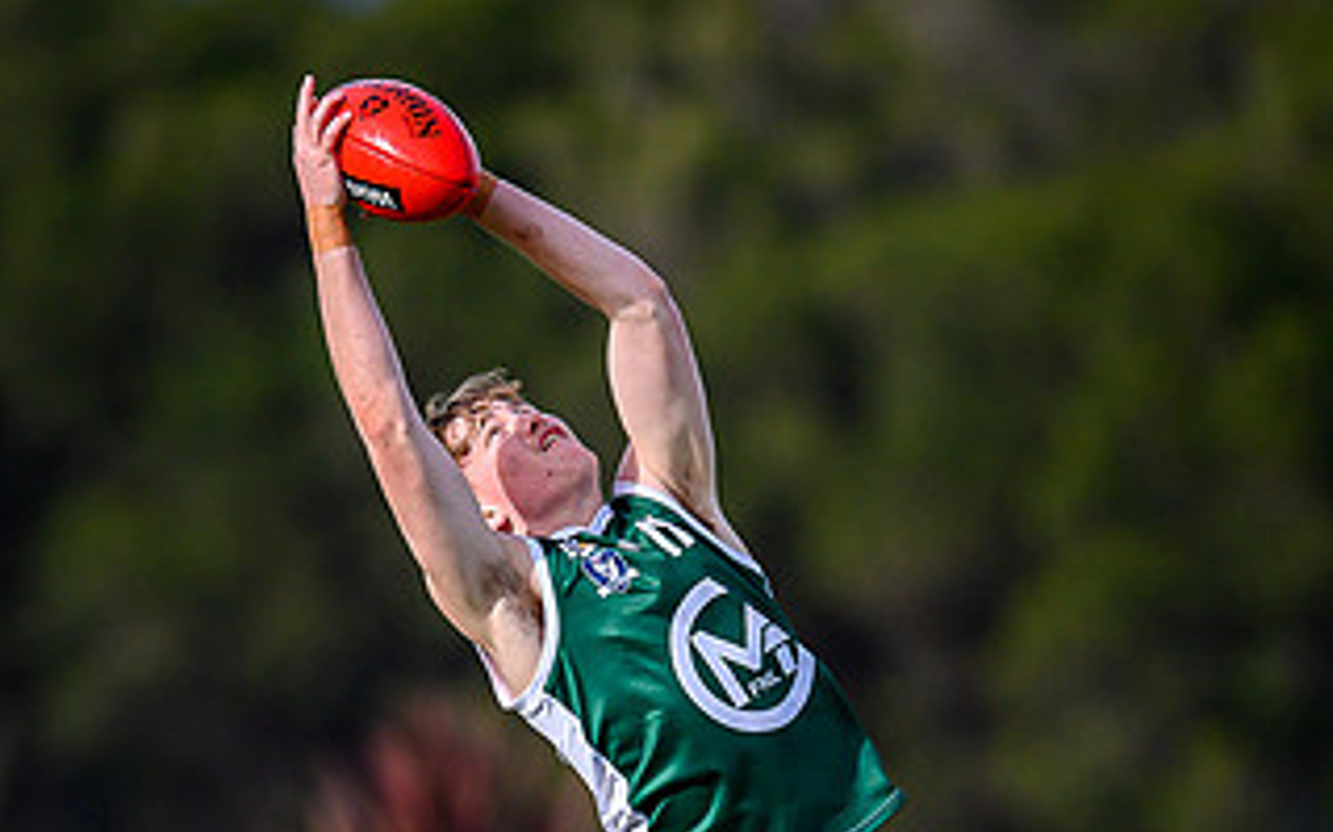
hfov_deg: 1.3
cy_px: 1093
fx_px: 57369
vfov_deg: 0.8
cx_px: 354
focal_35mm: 1580
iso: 280
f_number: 4
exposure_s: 1/1600
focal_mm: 500
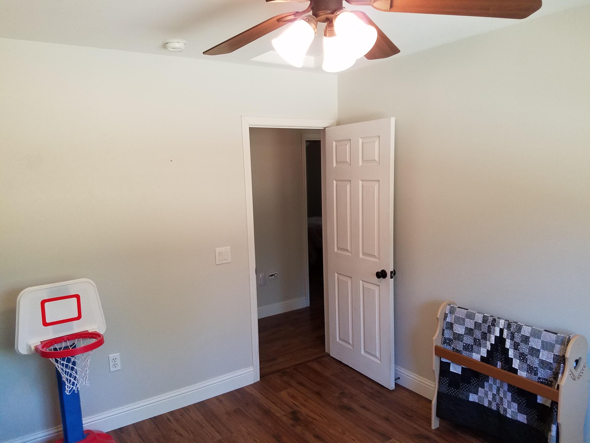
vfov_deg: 53.1
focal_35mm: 26
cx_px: 295
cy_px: 222
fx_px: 443
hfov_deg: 67.3
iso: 200
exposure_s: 1/60
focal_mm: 4.2
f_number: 1.7
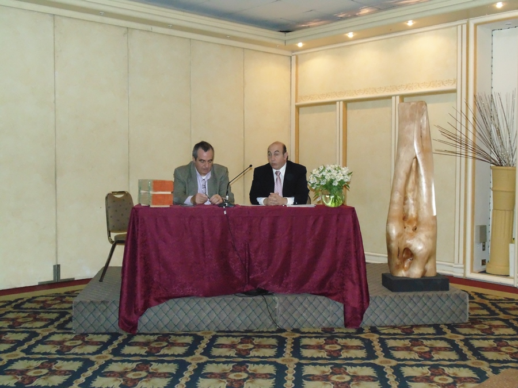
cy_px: 194
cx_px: 259
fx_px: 614
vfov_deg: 35.1
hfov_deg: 45.8
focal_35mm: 41
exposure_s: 1/50
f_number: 3.6
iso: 800
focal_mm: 7.4
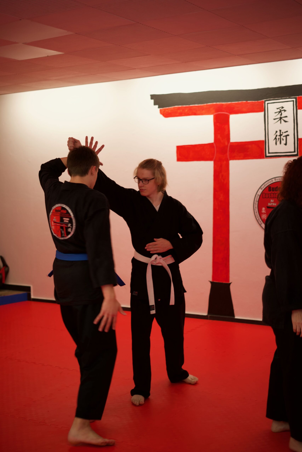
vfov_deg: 39.6
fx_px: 629
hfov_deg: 27.0
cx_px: 151
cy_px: 226
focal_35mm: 50
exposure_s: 1/60
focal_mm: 50
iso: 160
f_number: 1.8
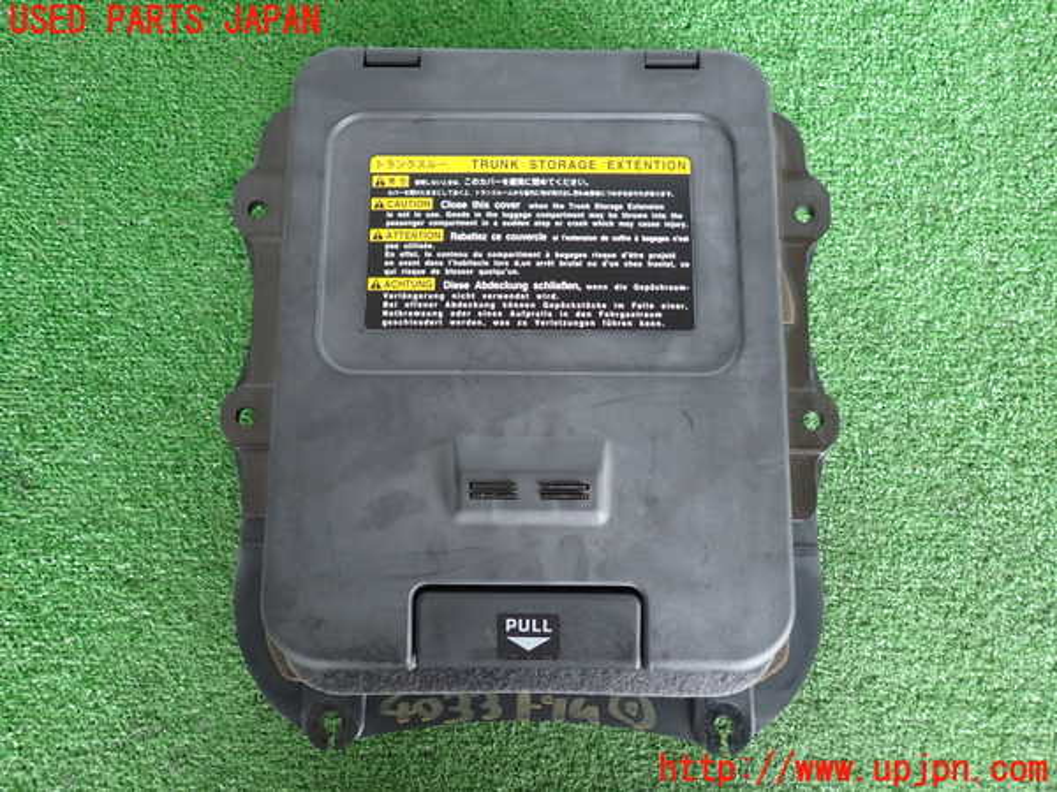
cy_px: 396
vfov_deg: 54.9
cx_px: 528
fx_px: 763
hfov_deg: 69.4
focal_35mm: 25
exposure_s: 1/50
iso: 200
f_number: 2
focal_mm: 4.5
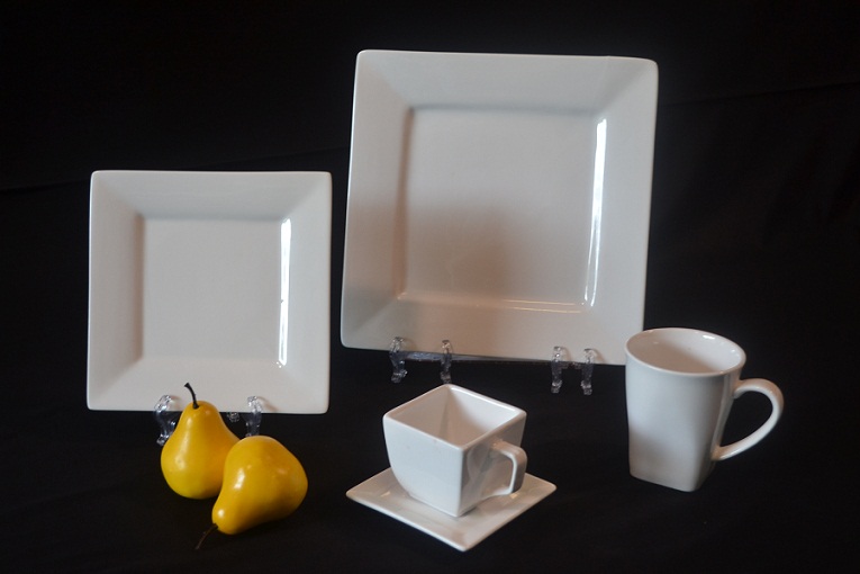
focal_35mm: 48
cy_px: 287
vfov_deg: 28.1
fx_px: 1147
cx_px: 430
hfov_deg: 41.1
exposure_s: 1/50
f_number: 4.8
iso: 400
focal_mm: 32
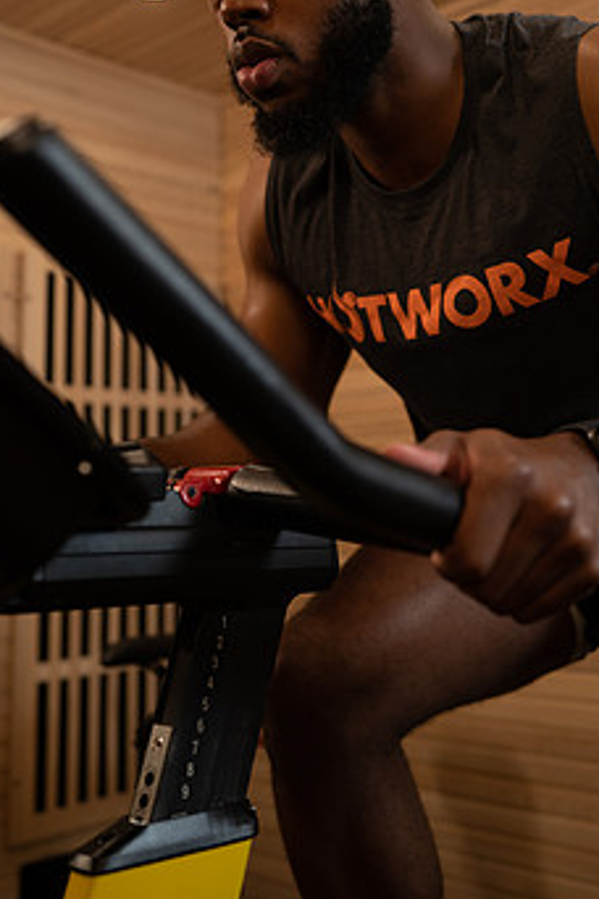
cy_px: 310
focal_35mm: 46
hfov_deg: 29.2
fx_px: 1148
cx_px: 339
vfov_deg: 42.3
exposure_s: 1/160
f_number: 2.8
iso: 400
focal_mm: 35
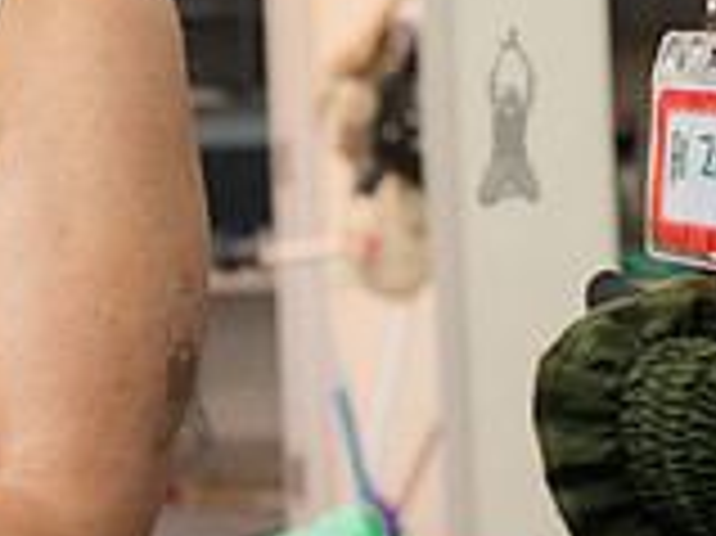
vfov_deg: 9.8
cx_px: -429
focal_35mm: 150
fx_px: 3100
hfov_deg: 12.4
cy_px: 92
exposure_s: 1/640
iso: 4000
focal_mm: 35
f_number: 4
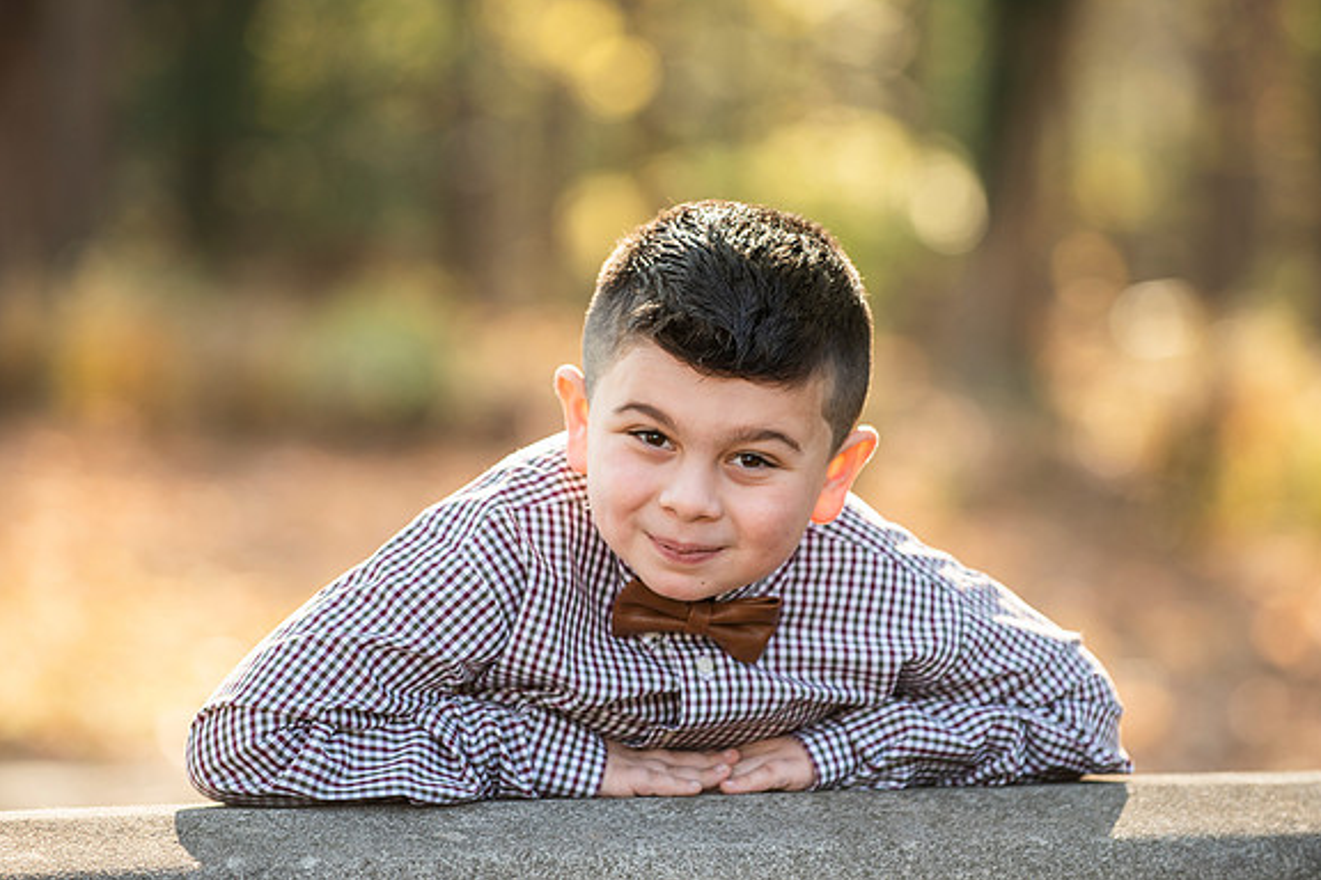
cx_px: 693
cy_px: 441
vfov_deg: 7.4
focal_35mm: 185
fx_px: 6788
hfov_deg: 11.1
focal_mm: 170
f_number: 3.5
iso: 200
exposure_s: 1/250
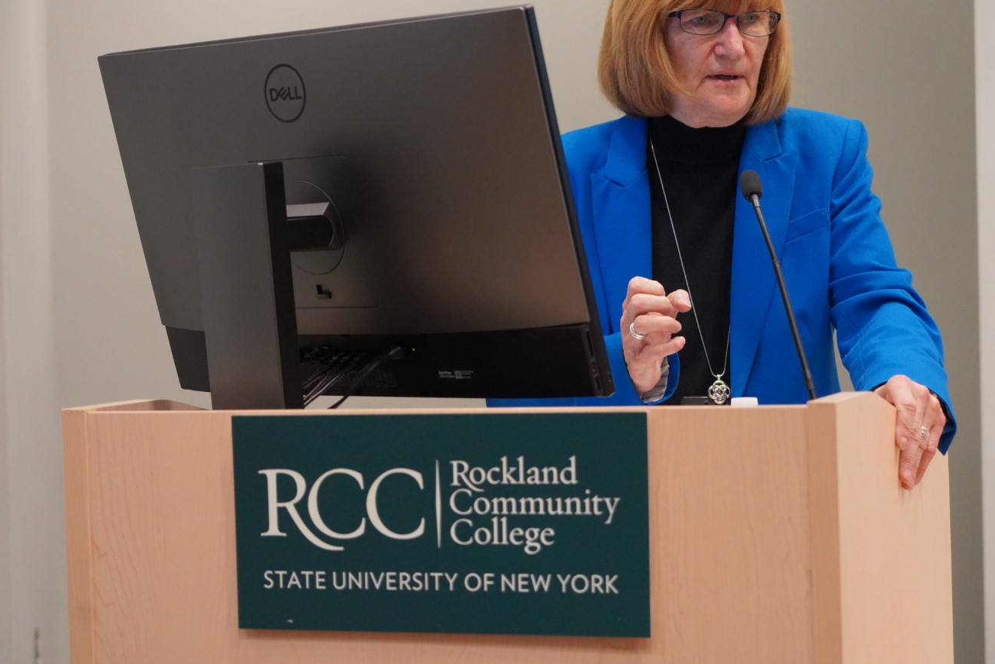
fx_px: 2405
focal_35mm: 87
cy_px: 277
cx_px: 480
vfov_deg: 15.7
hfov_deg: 23.4
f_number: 4
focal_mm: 70
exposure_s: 1/160
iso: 5000
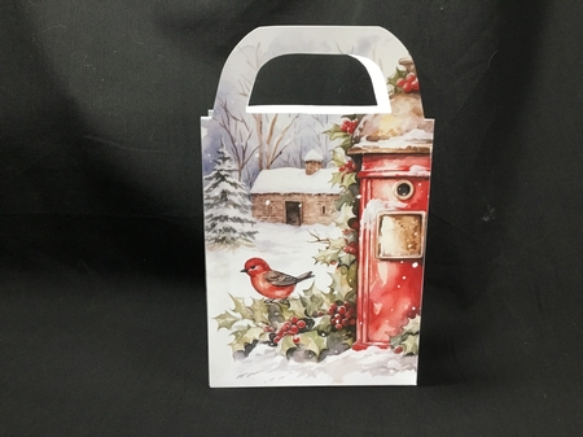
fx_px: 522
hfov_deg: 58.4
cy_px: 218
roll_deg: -0.9
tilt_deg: -17.0
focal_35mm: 31
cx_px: 292
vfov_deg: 45.4
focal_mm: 3.3
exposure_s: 1/33
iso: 160
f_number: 2.4
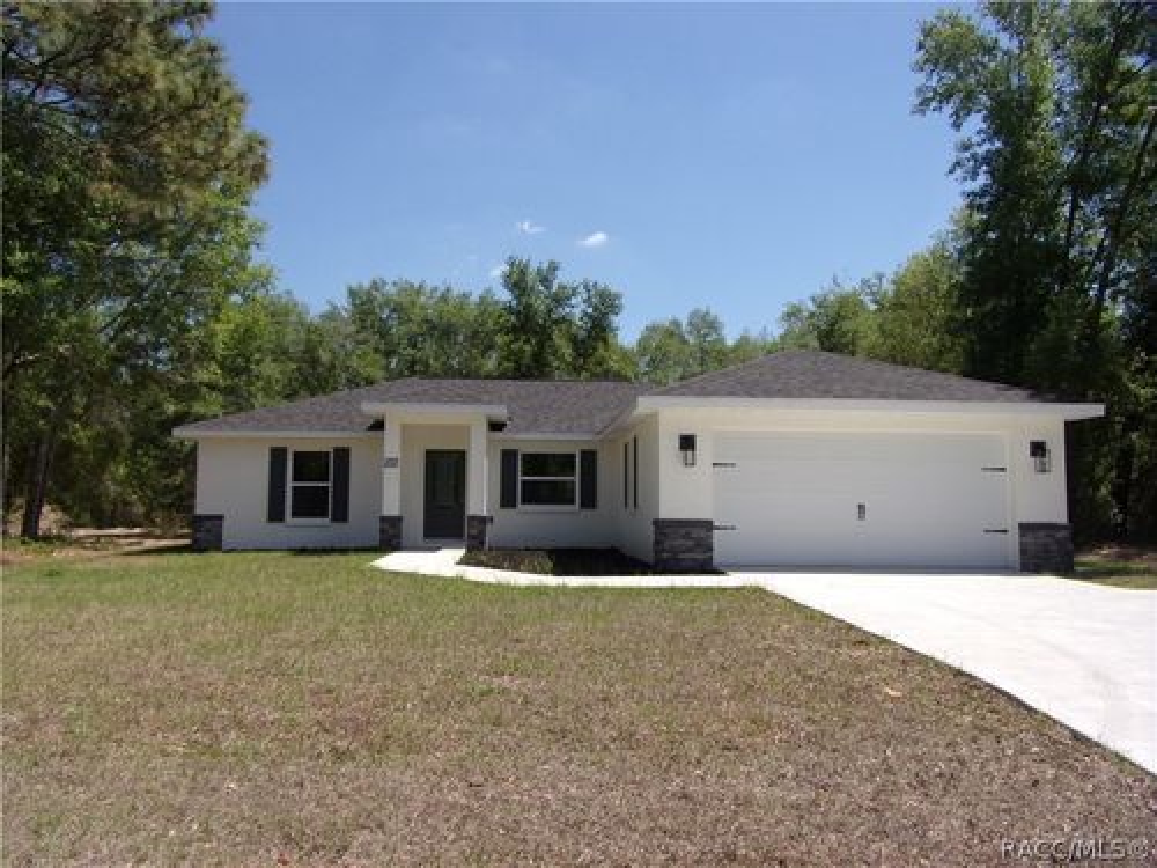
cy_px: 434
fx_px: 802
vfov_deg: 56.8
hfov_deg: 71.6
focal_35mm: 24
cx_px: 578
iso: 80
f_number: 3.3
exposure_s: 1/1200
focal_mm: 4.3
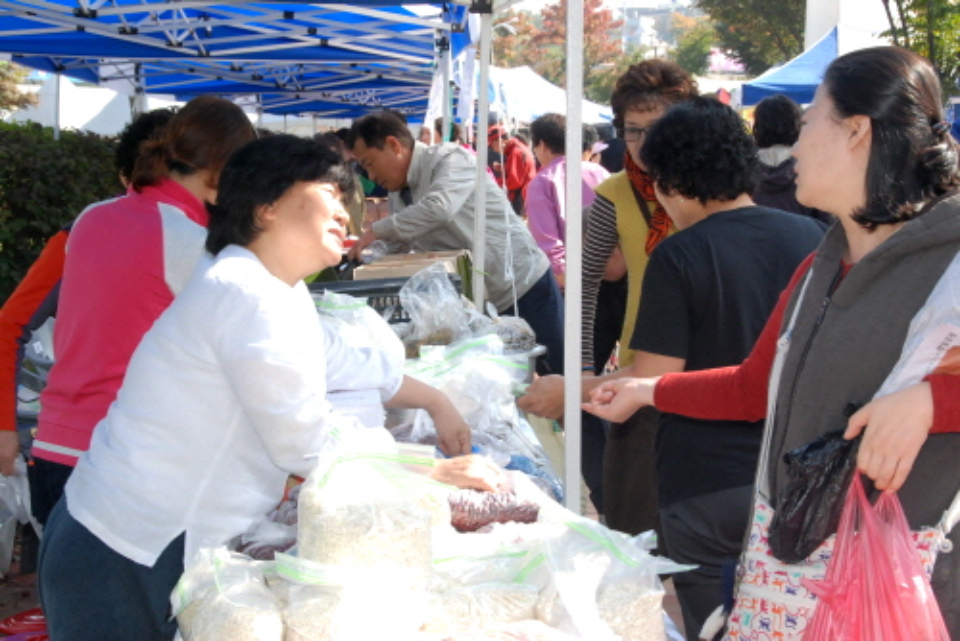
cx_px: 480
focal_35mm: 72
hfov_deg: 28.1
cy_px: 320
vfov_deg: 19.0
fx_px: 1921
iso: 800
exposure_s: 1/200
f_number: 14
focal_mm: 48
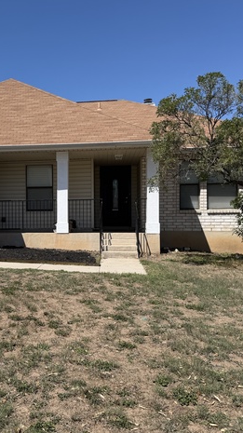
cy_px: 216
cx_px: 39
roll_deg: +0.5
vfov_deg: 55.3
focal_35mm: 36
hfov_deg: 31.7
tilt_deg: +1.3
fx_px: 413
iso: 80
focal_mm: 6.76
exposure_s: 1/6173
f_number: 1.78
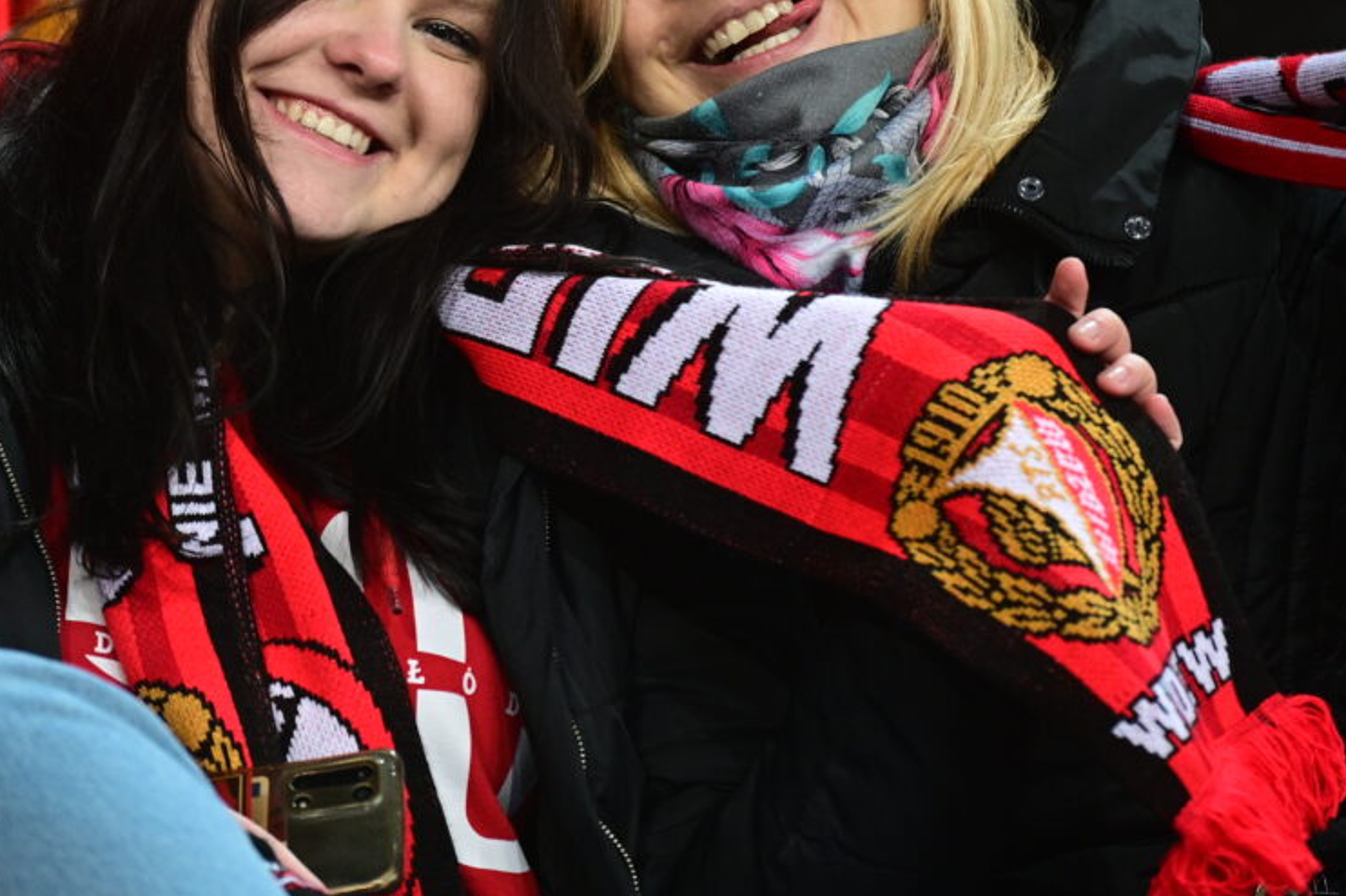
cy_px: -7
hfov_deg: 5.4
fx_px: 14313
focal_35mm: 383
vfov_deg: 3.6
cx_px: 497
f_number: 2.8
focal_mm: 185
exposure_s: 1/400
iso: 1250
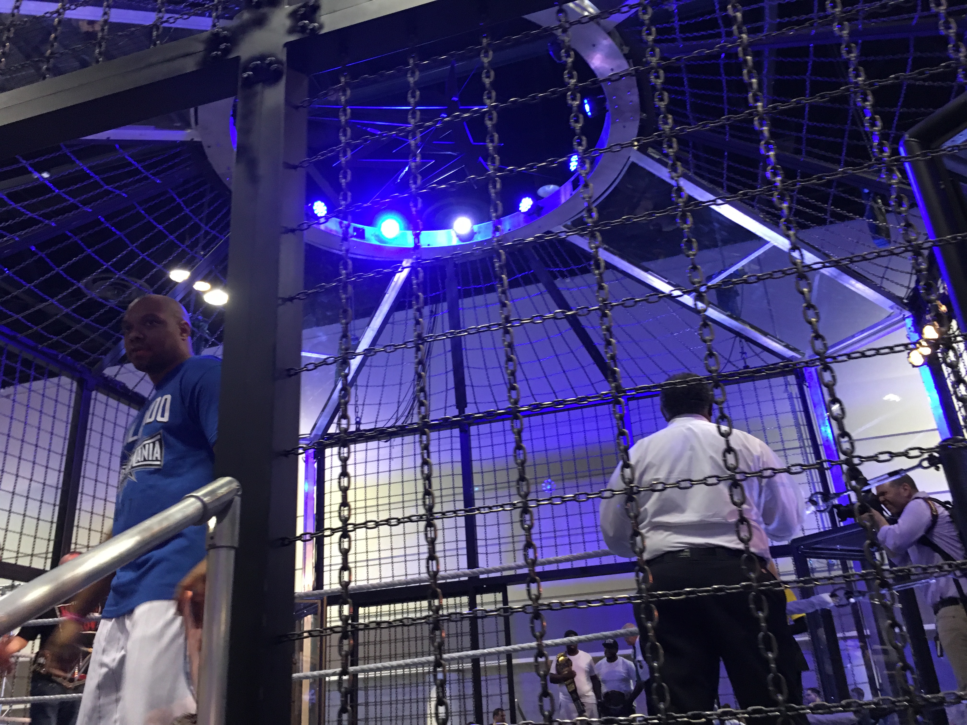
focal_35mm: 29
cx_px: 484
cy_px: 362
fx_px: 810
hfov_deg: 61.7
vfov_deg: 48.2
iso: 200
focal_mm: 4.15
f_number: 2.2
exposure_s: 1/17
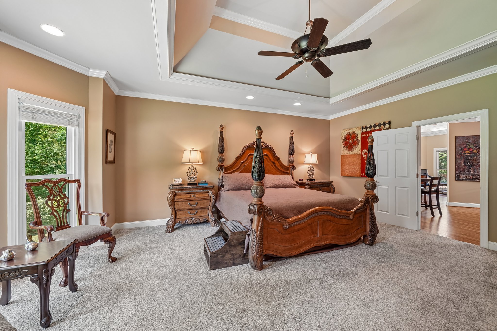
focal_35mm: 14
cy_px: 166
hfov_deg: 104.3
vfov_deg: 81.2
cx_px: 248
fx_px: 193
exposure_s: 1/6
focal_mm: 14
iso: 400
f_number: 8
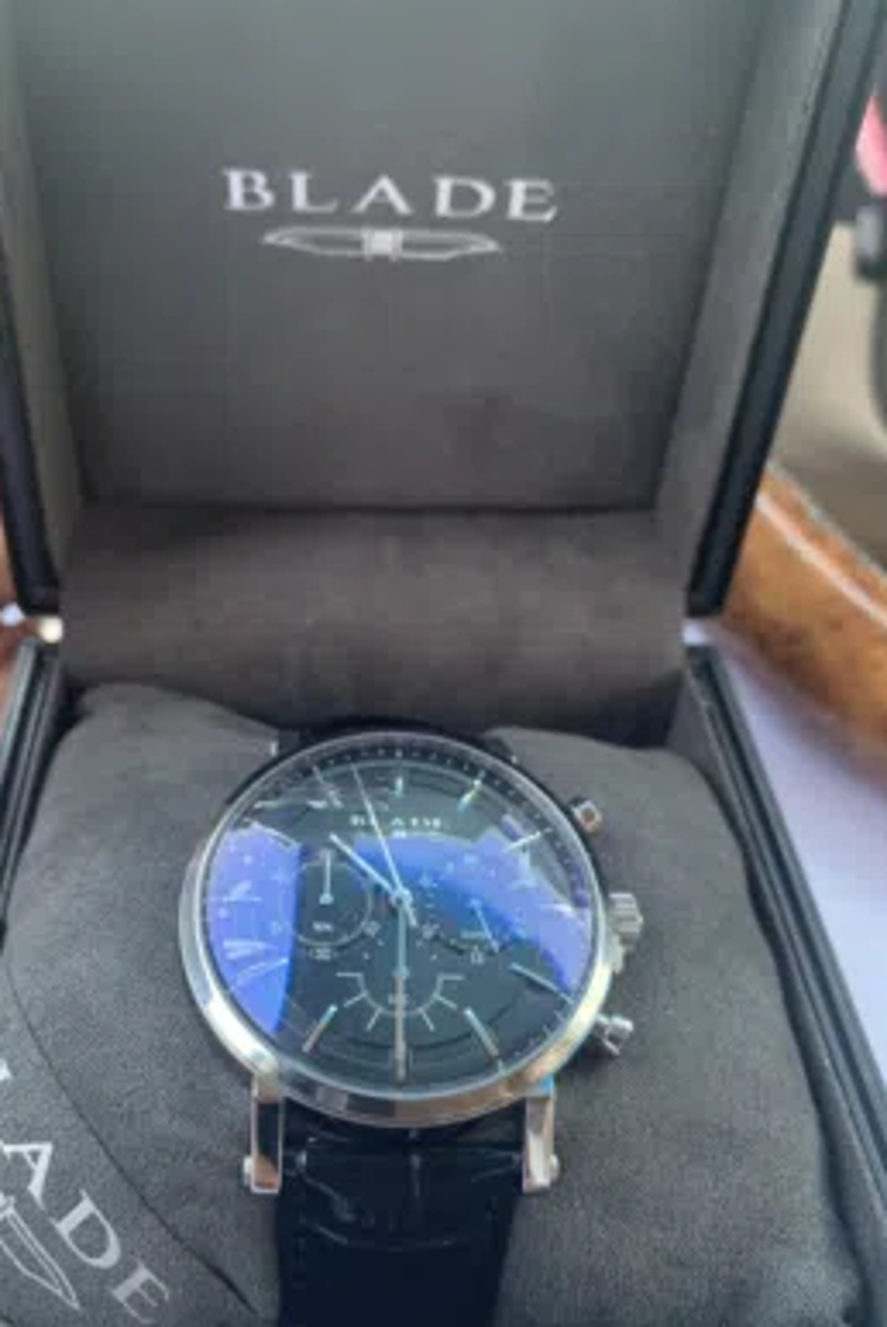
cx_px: 423
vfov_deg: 65.4
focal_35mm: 28
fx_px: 1033
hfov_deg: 46.5
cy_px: 646
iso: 125
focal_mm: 4.25
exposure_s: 1/60
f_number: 1.8
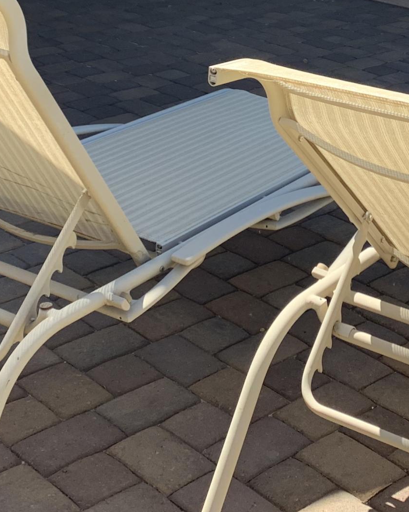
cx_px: 325
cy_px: 8
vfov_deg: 25.2
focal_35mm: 72
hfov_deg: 21.0
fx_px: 1089
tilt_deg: -9.1
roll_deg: -2.2
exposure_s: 1/546
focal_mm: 4.25
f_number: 1.8
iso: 25
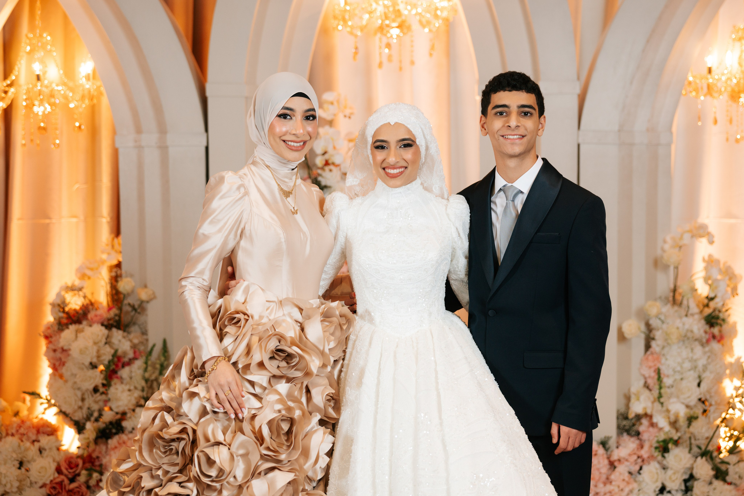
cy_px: 237
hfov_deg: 26.6
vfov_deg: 17.9
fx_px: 1571
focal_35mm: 76
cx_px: 372
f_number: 2.8
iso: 400
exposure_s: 1/200
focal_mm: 71
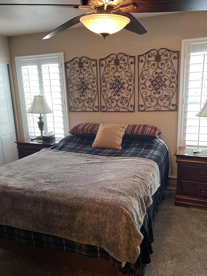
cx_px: 97
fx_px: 239
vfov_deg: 60.0
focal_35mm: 30
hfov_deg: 46.8
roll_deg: +4.2
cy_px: 141
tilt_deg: -13.4
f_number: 1.5
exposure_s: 1/60
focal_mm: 5.7
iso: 200
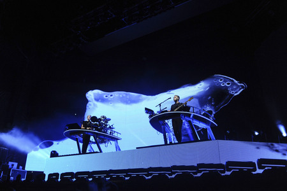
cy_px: 96
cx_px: 144
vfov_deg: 46.4
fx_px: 223
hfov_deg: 65.5
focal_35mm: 28
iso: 1600
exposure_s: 1/125
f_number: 2.8
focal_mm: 28
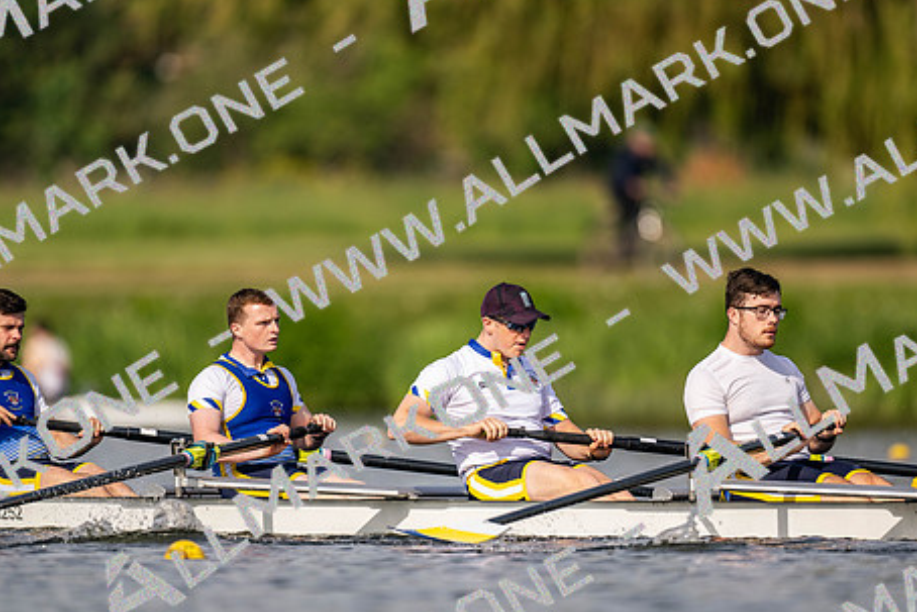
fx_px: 19542
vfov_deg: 1.8
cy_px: 328
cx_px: 515
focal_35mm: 767
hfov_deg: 2.7
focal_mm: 600
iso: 220
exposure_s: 1/2500
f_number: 4
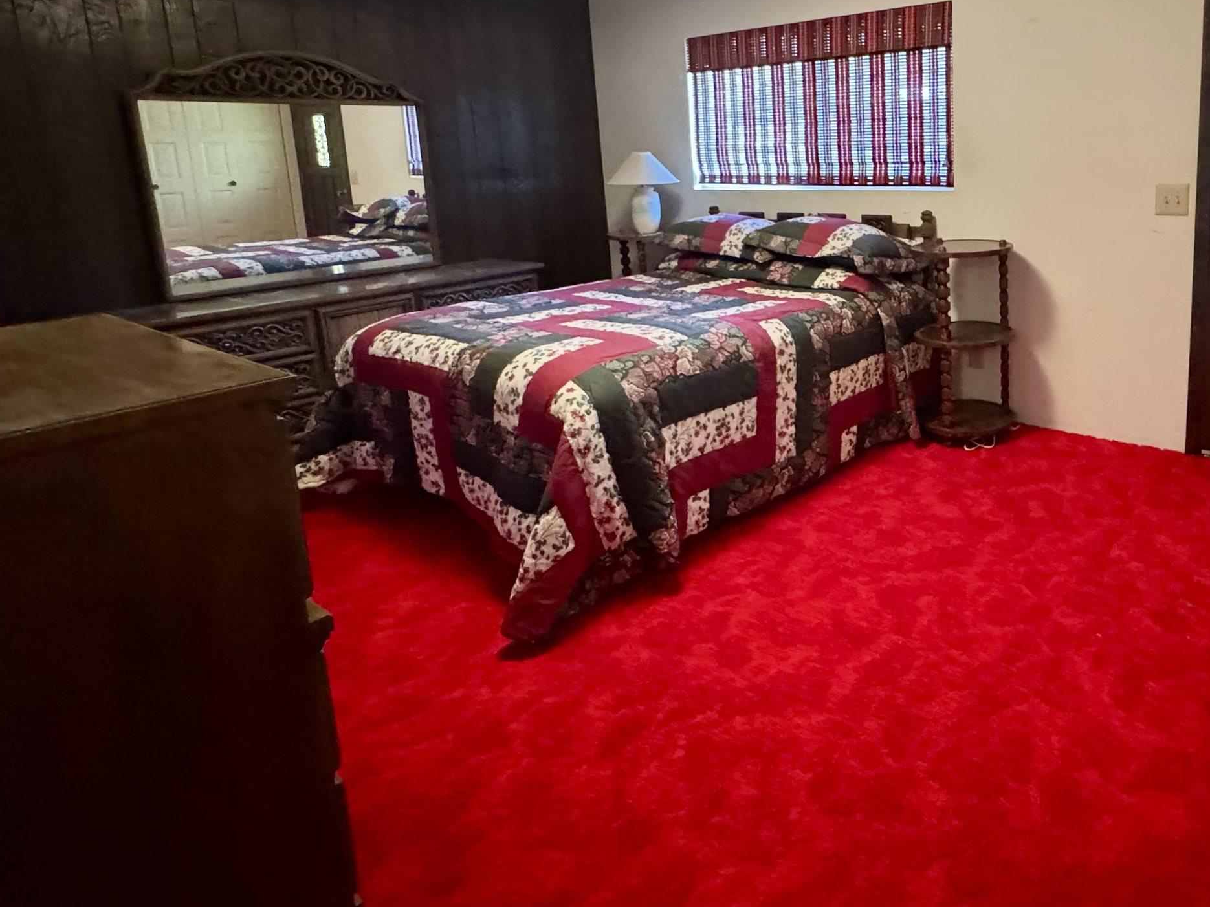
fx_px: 804
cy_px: 292
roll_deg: +1.9
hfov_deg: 70.1
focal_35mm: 23
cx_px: 875
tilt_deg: -11.3
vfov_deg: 57.4
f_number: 2.2
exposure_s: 1/60
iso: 1250
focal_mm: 2.22
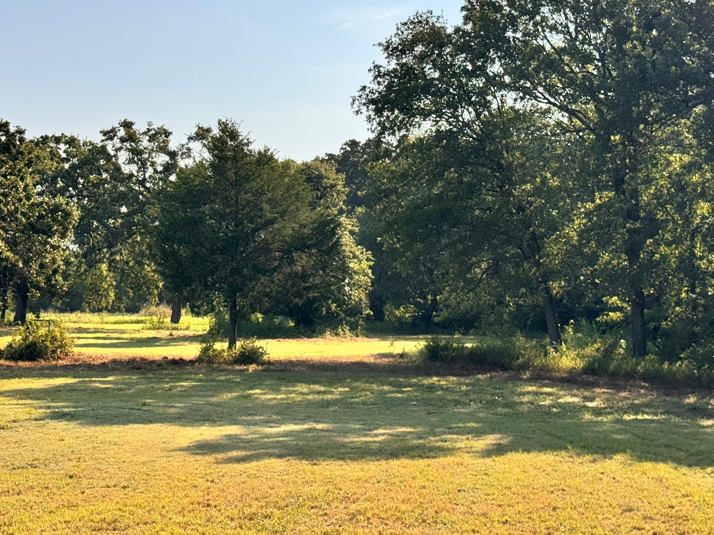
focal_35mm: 62
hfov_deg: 31.1
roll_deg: +0.5
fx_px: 1279
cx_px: 283
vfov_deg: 23.6
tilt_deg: +3.2
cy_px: 220
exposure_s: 1/7092
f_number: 1.78
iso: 64
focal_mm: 6.76
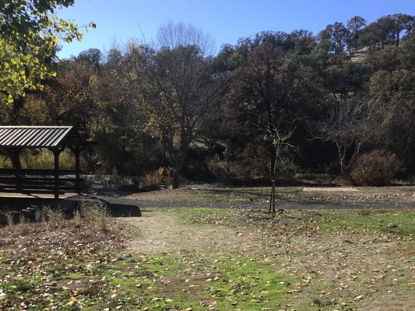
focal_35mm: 44
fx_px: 528
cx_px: 225
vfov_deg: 32.7
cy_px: 195
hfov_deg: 42.9
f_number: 2.4
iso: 25
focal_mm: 3.3
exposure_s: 1/823
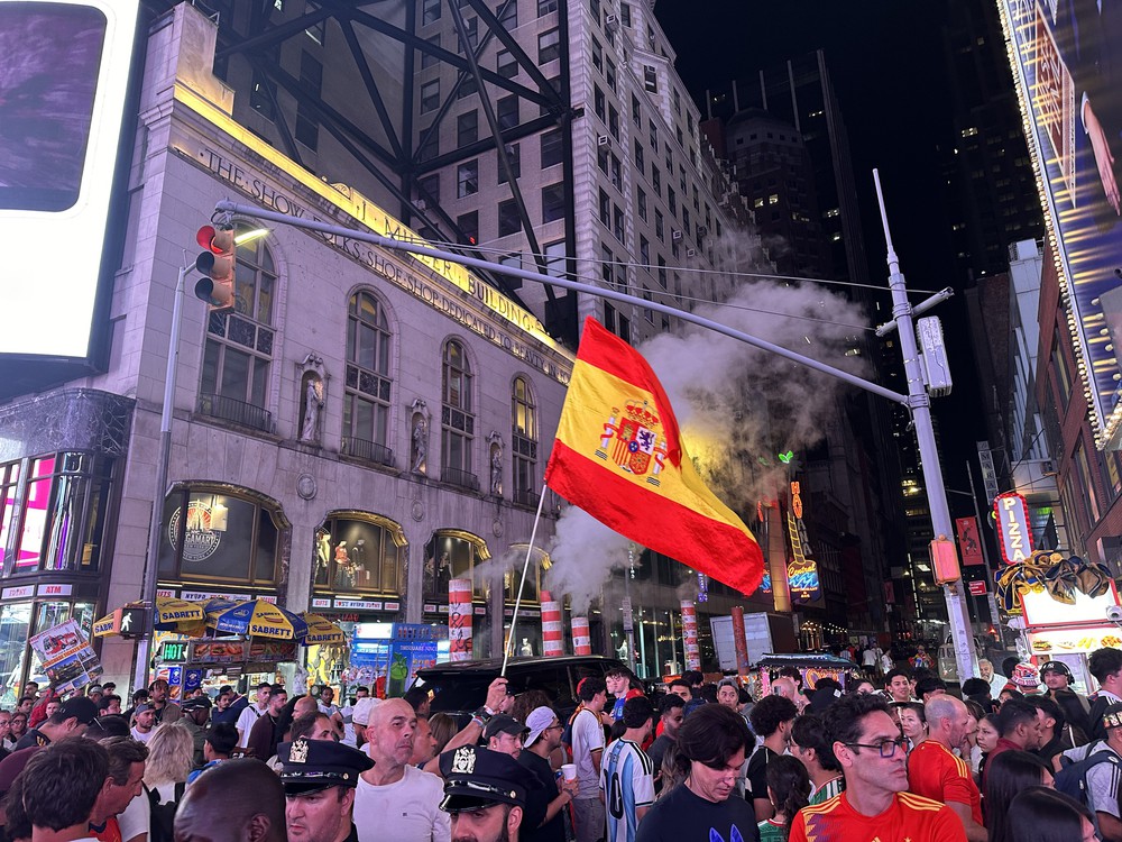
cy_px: 421
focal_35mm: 24
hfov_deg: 71.6
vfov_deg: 56.8
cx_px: 561
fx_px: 778
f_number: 1.78
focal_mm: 6.86
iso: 200
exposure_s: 1/65
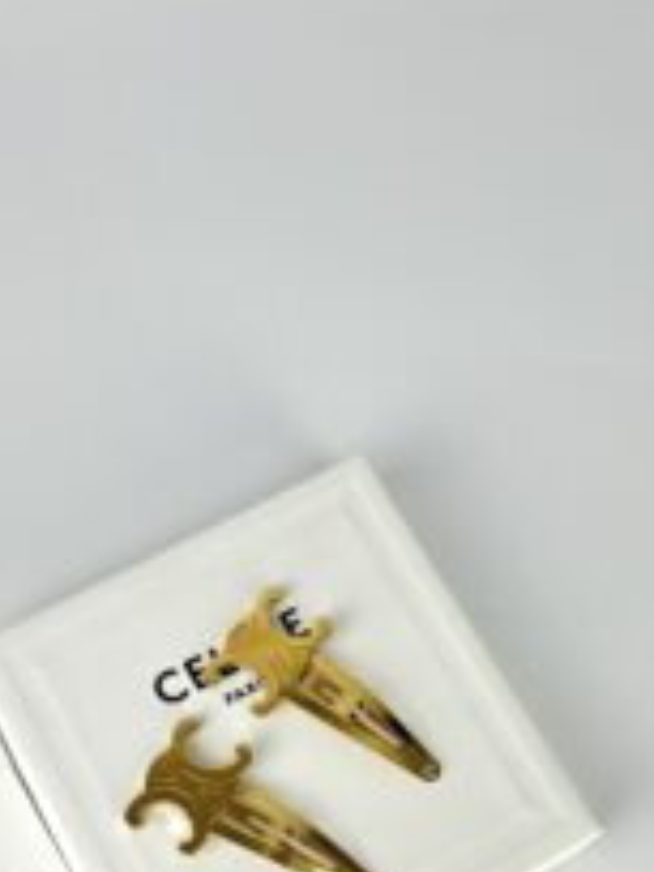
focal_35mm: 51
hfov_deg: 28.4
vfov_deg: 35.9
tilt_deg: -72.9
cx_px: 227
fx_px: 1285
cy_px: 731
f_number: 1.5
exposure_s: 1/374
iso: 50
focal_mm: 5.7
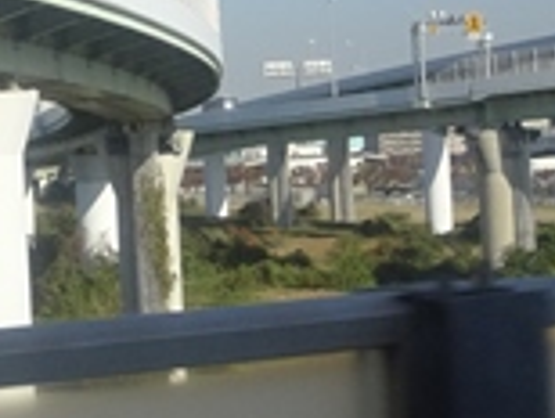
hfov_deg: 17.6
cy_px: 121
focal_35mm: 109
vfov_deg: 13.6
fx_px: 1750
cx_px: -11
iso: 160
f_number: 3.5
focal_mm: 4.1
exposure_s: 1/1000
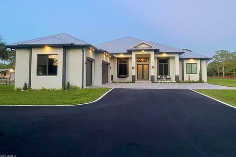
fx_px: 184
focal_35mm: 28
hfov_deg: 65.5
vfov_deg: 46.3
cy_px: 67
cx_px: 120
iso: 400
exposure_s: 1/60
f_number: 1.8
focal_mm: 4.25
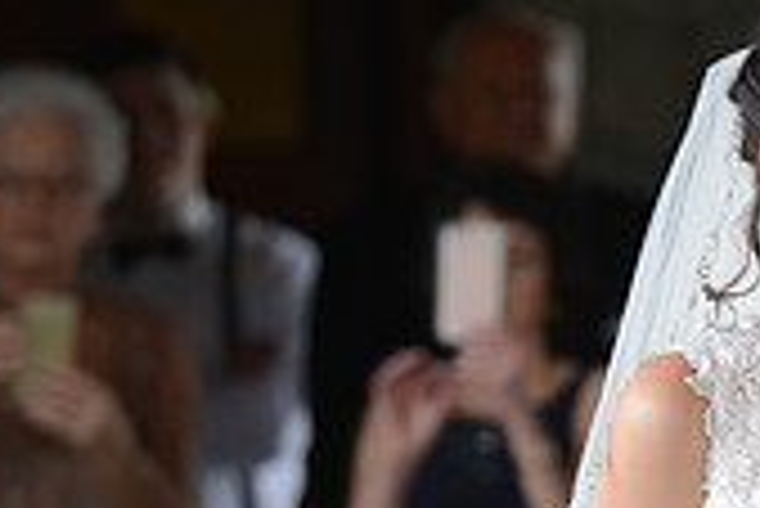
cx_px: 1237
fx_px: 12318
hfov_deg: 3.5
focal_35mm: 583
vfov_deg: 2.4
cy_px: 501
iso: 320
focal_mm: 170
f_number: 5
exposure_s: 1/125
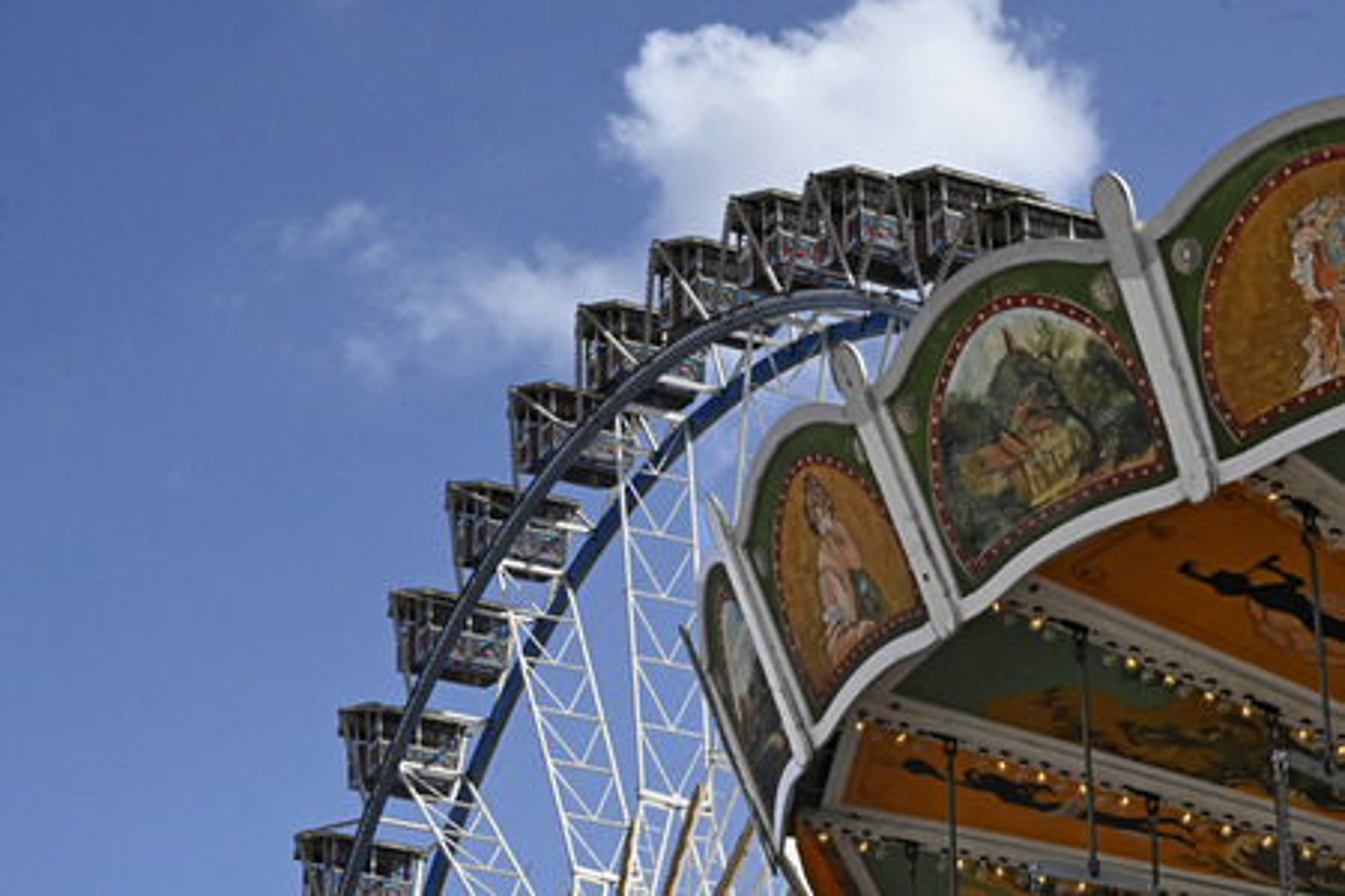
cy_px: 448
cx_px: 672
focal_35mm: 117
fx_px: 4371
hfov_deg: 17.5
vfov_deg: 11.7
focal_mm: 78
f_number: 16
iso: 4000
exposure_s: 1/4000
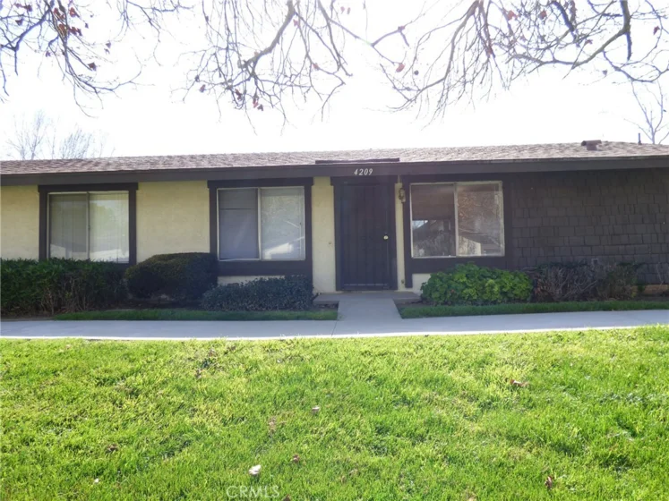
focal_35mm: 20
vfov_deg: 66.0
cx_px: 334
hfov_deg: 81.8
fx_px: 386
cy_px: 250
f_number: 2.8
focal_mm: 3.58
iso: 100
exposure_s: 1/400
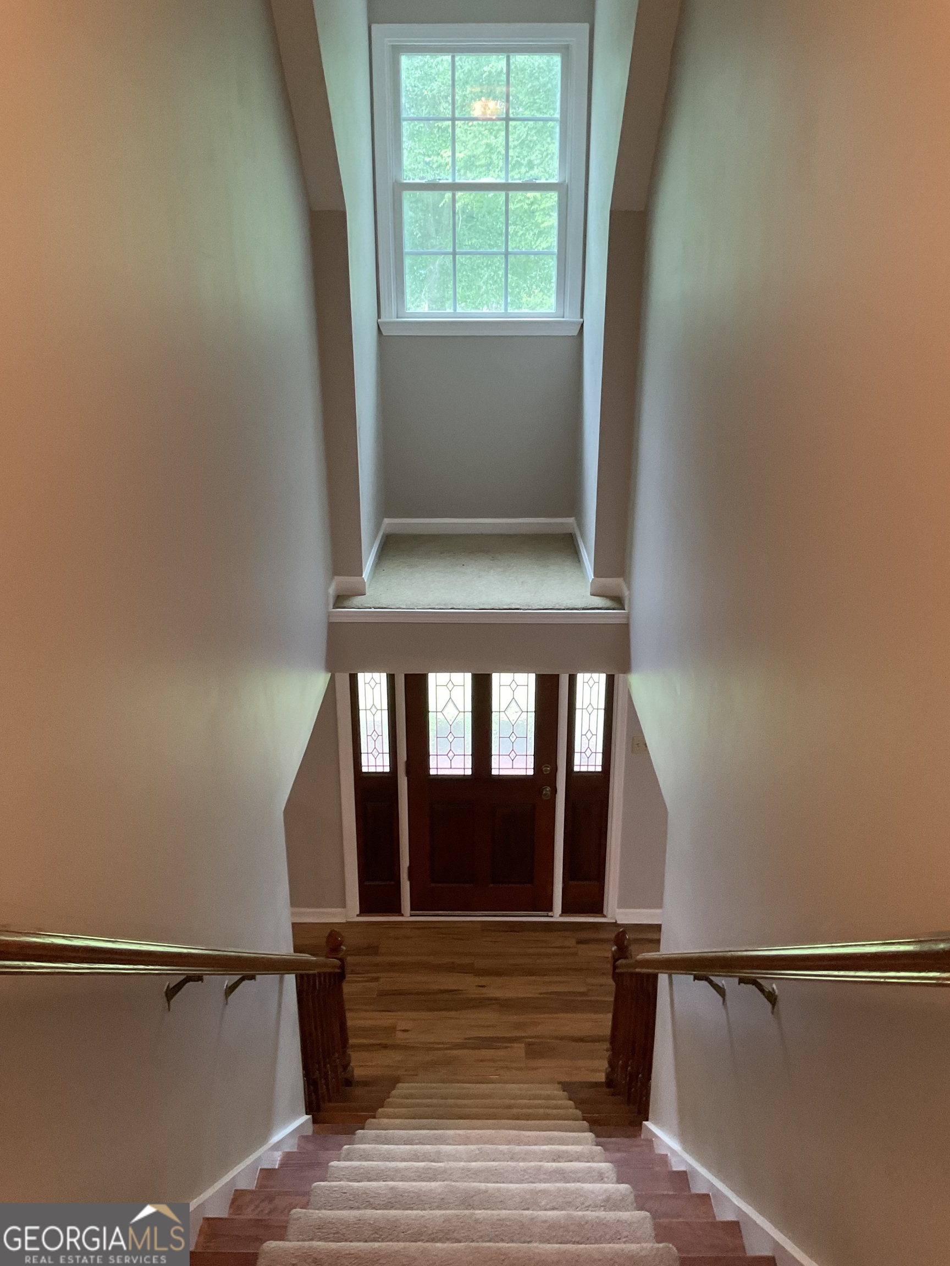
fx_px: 1061
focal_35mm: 29
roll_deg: -0.8
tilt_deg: -22.9
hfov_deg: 48.2
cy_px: 633
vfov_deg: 61.7
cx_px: 475
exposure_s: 1/60
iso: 160
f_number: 1.8
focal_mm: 3
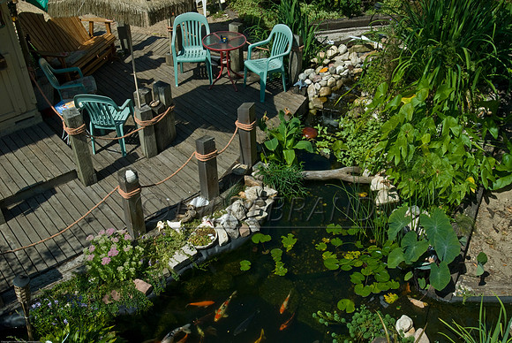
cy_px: 172
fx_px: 534
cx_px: 256
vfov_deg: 35.6
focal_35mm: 38
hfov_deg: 51.2
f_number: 14
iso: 100
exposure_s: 1/30
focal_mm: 25
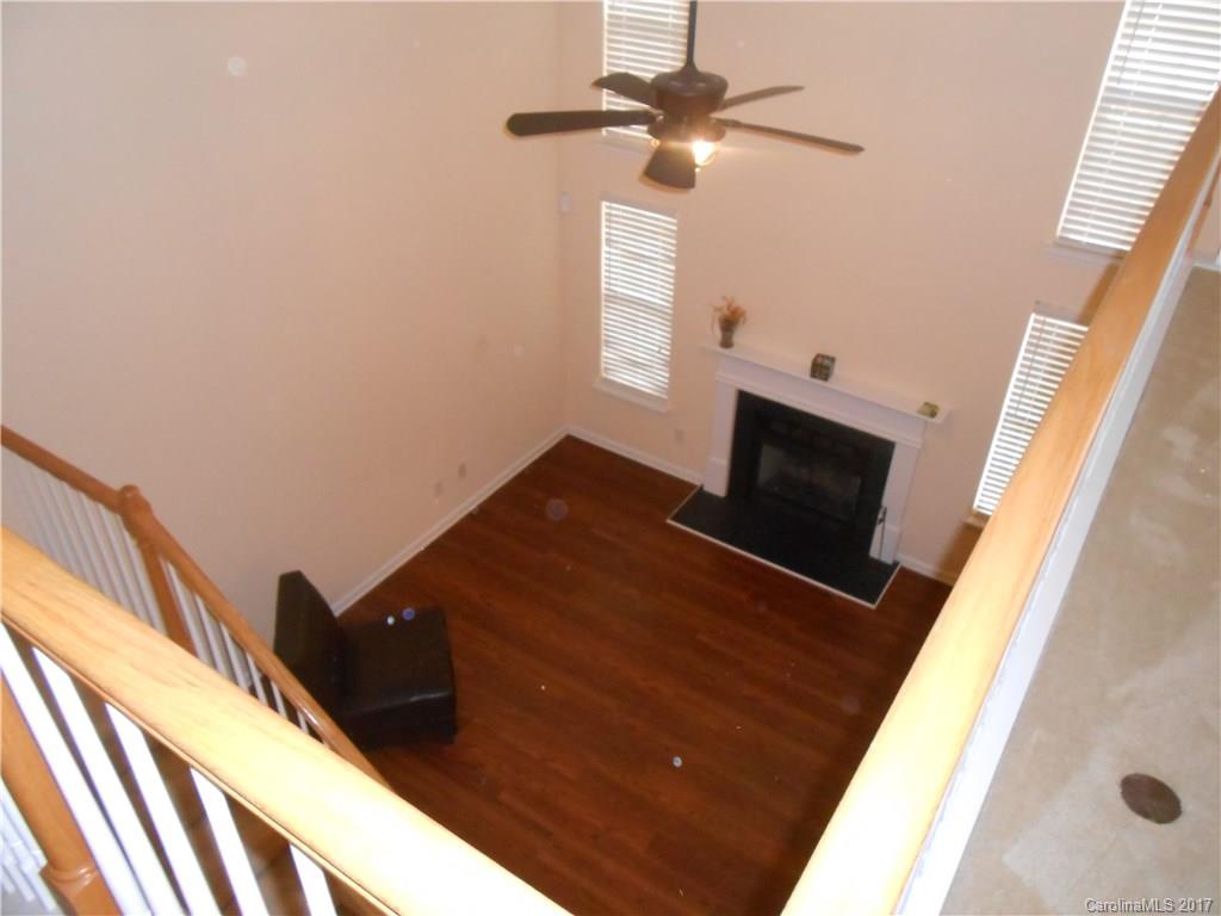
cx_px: 610
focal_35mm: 26
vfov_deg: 53.1
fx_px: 917
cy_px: 458
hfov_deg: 67.3
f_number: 3.5
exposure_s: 1/25
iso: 640
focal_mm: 4.6
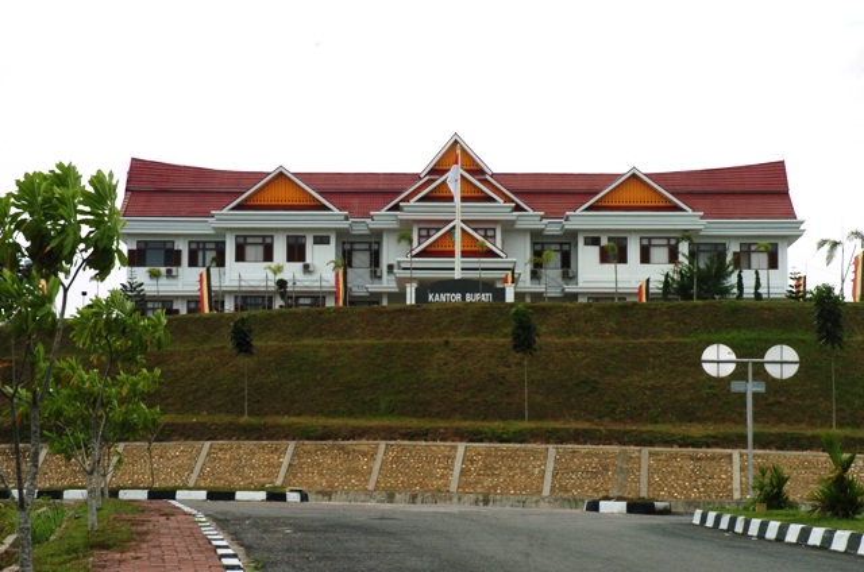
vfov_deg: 17.4
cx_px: 432
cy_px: 286
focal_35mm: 78
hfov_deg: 26.0
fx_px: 1868
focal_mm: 52
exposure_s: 1/320
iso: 200
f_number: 14
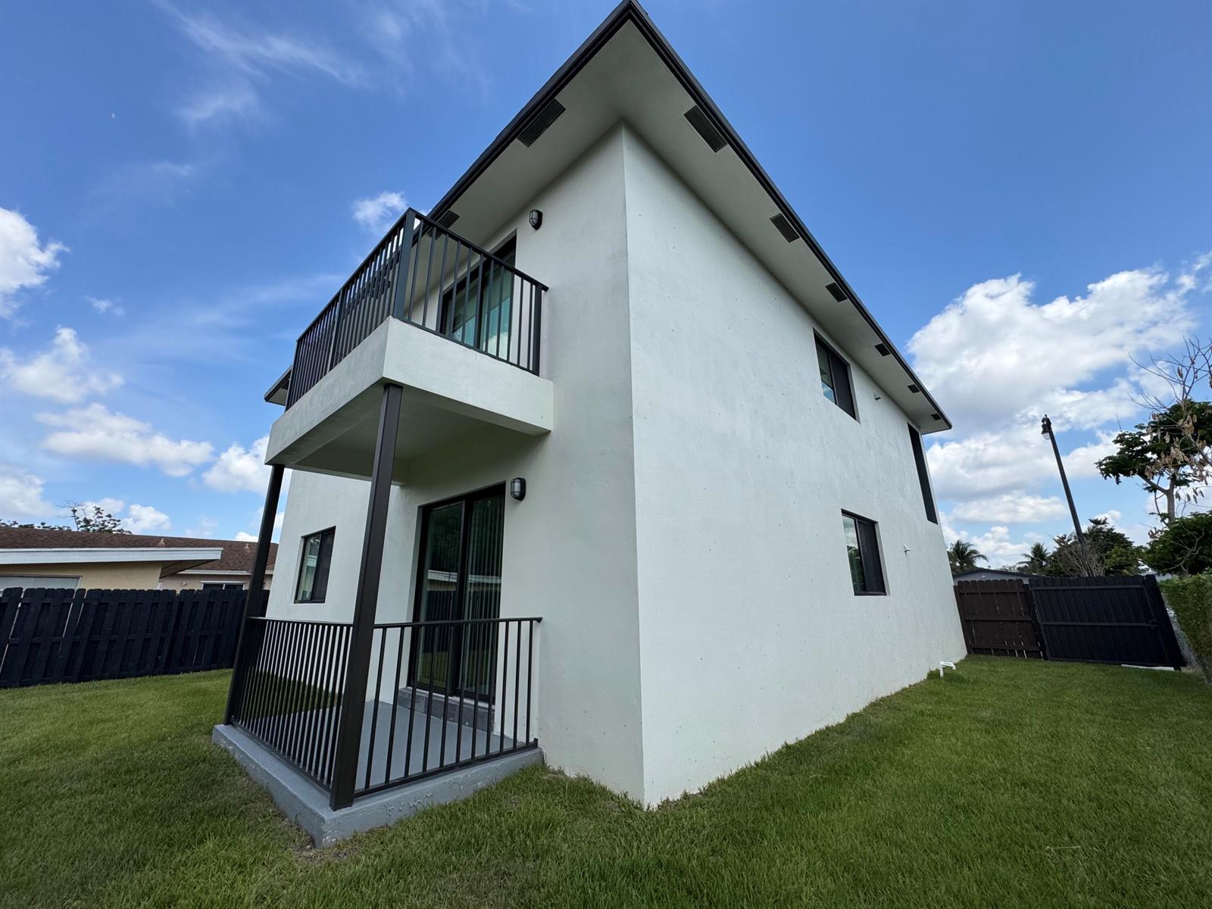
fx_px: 490
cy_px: 454
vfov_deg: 85.7
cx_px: 606
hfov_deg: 102.1
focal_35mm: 14
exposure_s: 1/1420
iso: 50
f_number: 2.2
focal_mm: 2.22
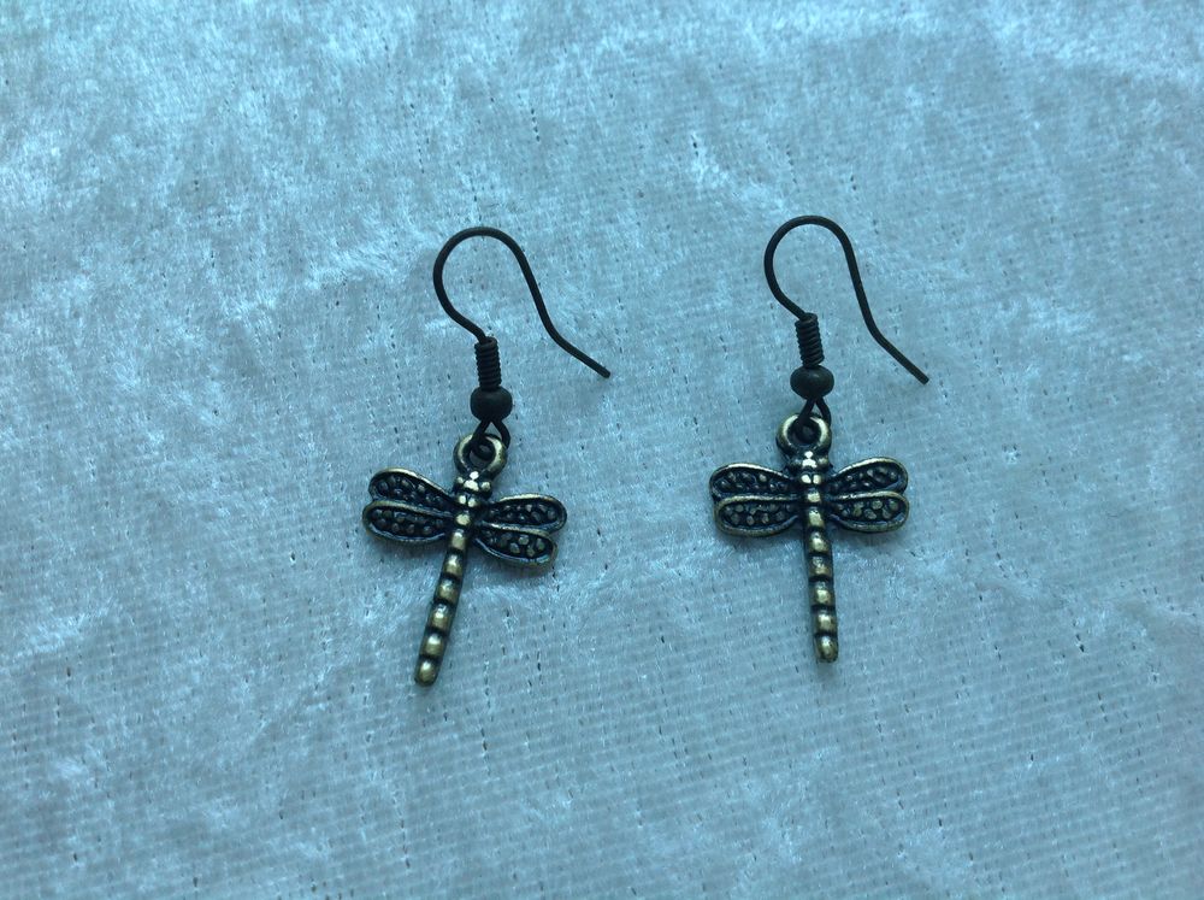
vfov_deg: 40.6
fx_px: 1216
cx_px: 602
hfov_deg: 52.7
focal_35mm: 35
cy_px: 450
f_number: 2.4
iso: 80
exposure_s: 1/60
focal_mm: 4.28
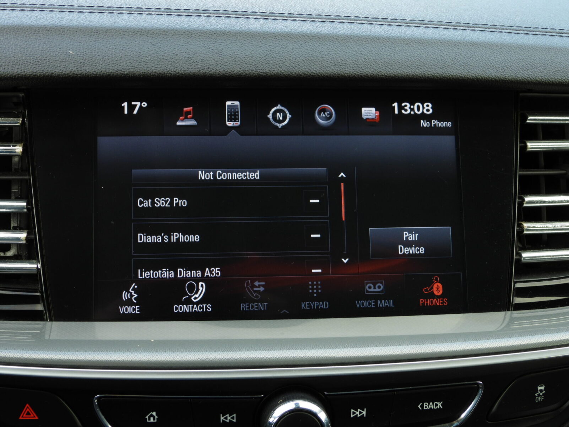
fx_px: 904
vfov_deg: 26.6
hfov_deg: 34.9
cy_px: 214
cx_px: 284
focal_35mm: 55
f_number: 3.5
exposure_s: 1/50
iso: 100
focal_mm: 9.8
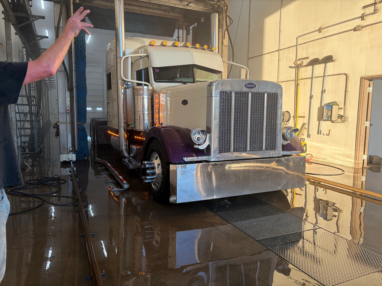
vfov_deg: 53.1
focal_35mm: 26
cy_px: 143
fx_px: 287
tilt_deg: -7.1
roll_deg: +0.4
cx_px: 191
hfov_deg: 67.3
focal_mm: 5.96
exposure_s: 1/223
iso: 50
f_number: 1.6
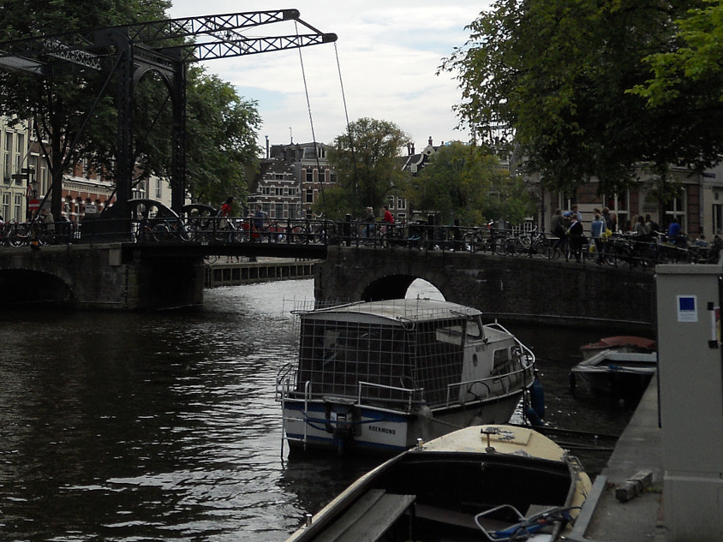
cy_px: 153
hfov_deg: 26.5
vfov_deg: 20.3
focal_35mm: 72
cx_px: 139
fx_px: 1504
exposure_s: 1/640
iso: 80
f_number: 3.9
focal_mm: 6.9
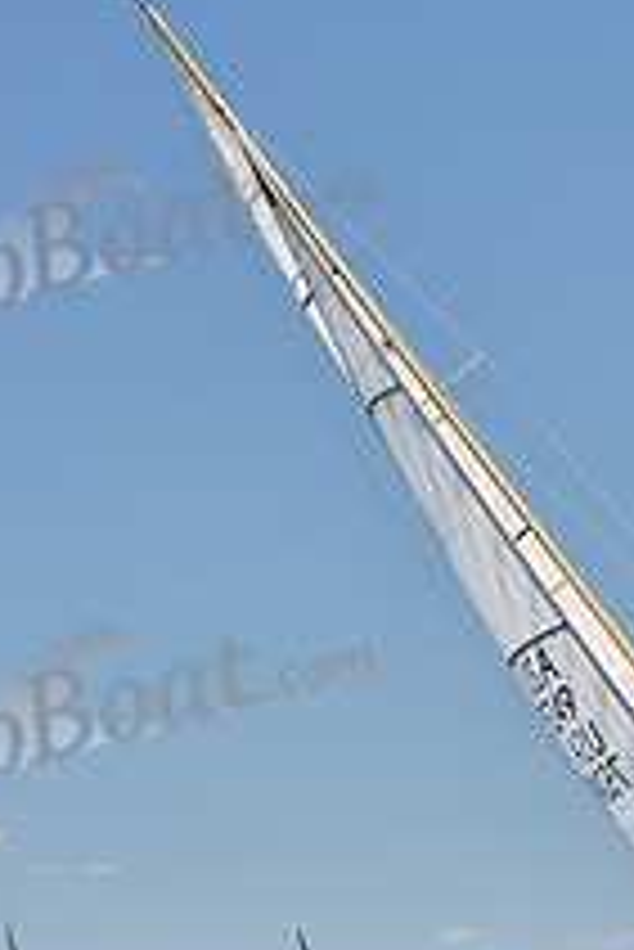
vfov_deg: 7.9
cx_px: 609
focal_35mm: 261
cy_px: 428
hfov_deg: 5.3
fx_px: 6883
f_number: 4.5
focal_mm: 95
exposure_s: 1/800
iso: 320
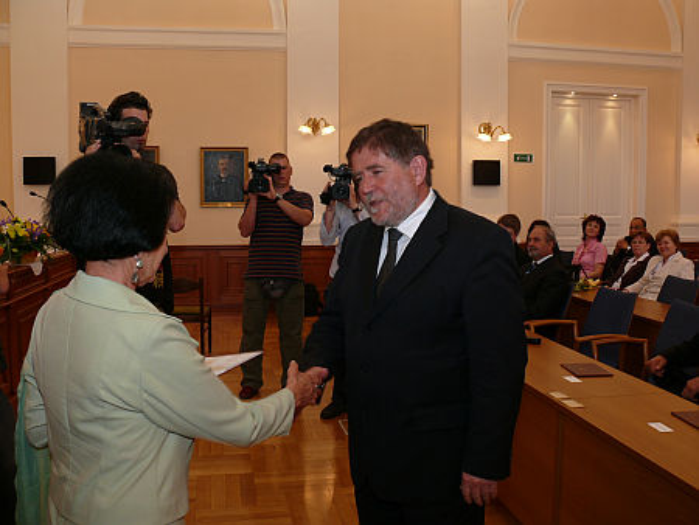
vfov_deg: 40.7
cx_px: 350
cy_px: 262
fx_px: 707
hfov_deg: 52.6
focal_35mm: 35
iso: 100
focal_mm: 7.4
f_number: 4
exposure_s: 1/30
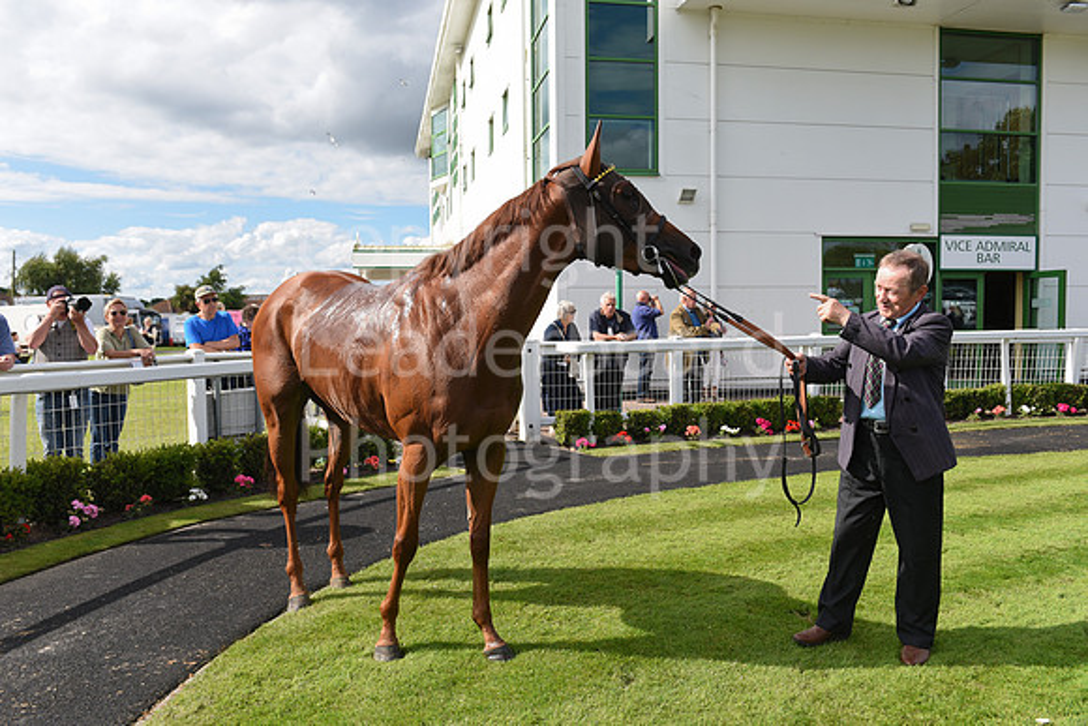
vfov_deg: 45.0
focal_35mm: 29
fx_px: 877
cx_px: 544
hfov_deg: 63.6
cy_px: 363
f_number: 5.6
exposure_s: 1/1600
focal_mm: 29
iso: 400
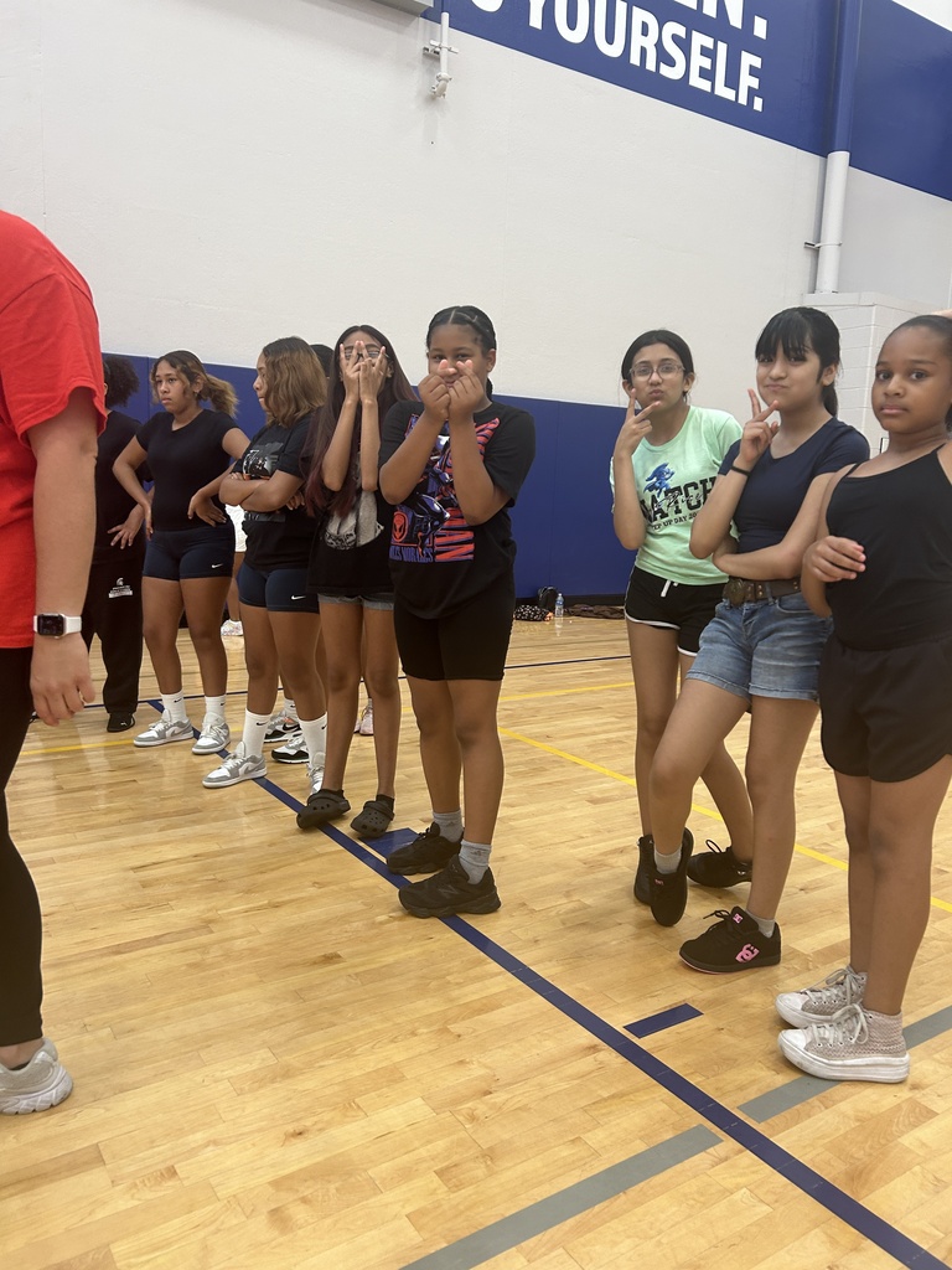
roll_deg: -2.7
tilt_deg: -7.4
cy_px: 635
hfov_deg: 53.1
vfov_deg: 67.3
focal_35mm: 26
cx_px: 476
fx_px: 953
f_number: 1.5
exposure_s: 1/121
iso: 125
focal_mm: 5.7
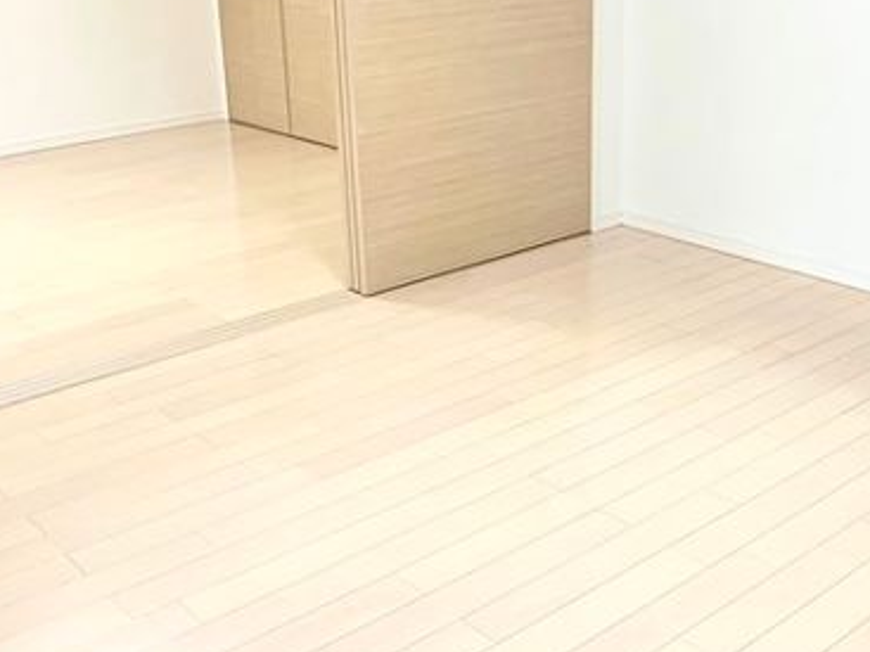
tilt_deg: -21.2
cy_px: 285
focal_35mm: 68
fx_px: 1708
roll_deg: +1.0
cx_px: 548
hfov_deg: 28.5
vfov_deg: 21.6
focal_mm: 4.25
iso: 64
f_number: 1.8
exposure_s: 1/50
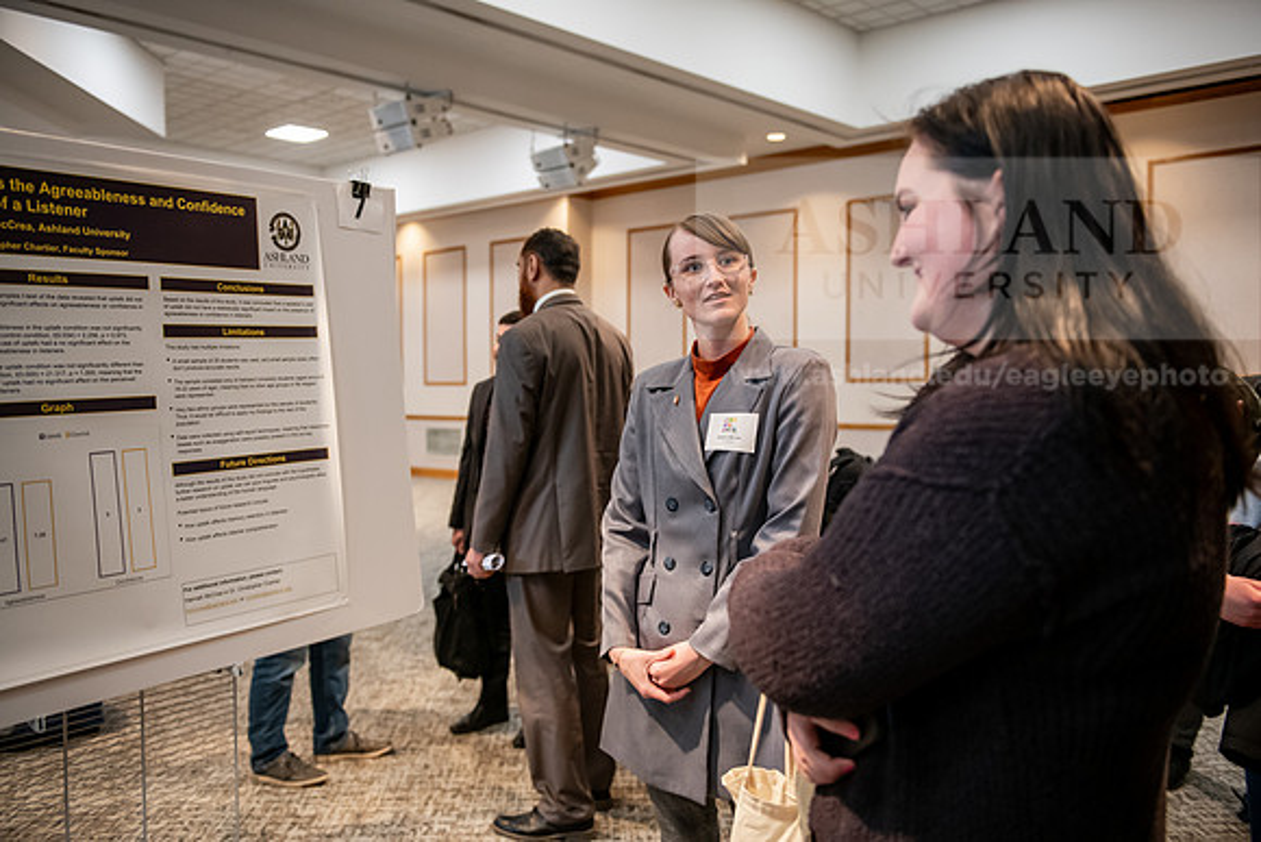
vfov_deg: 41.1
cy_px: 421
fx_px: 1121
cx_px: 630
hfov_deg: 58.7
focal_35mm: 32
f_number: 2.8
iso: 2000
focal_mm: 32
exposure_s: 1/200
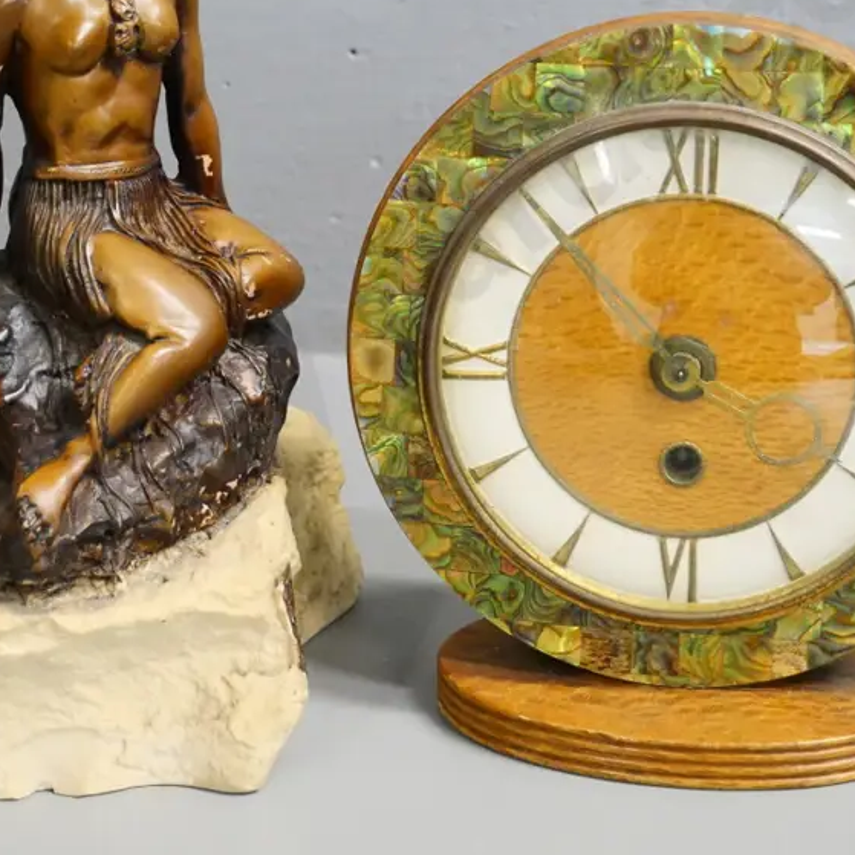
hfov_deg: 21.4
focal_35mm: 81
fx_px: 2263
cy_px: 295
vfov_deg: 21.3
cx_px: 408
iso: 3200
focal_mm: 25
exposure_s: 1/60
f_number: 5
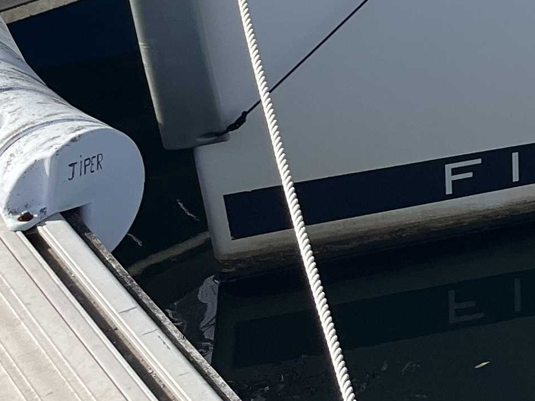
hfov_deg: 14.7
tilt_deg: -6.4
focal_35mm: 110
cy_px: -421
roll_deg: -1.0
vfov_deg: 11.9
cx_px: 1075
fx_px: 1700
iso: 50
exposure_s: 1/4484
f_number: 1.6
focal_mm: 5.1
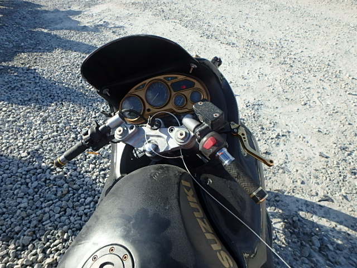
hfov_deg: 79.0
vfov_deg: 63.4
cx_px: 178
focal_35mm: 21
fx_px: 217
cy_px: 134
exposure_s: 1/640
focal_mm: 3.7
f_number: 3.5
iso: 125
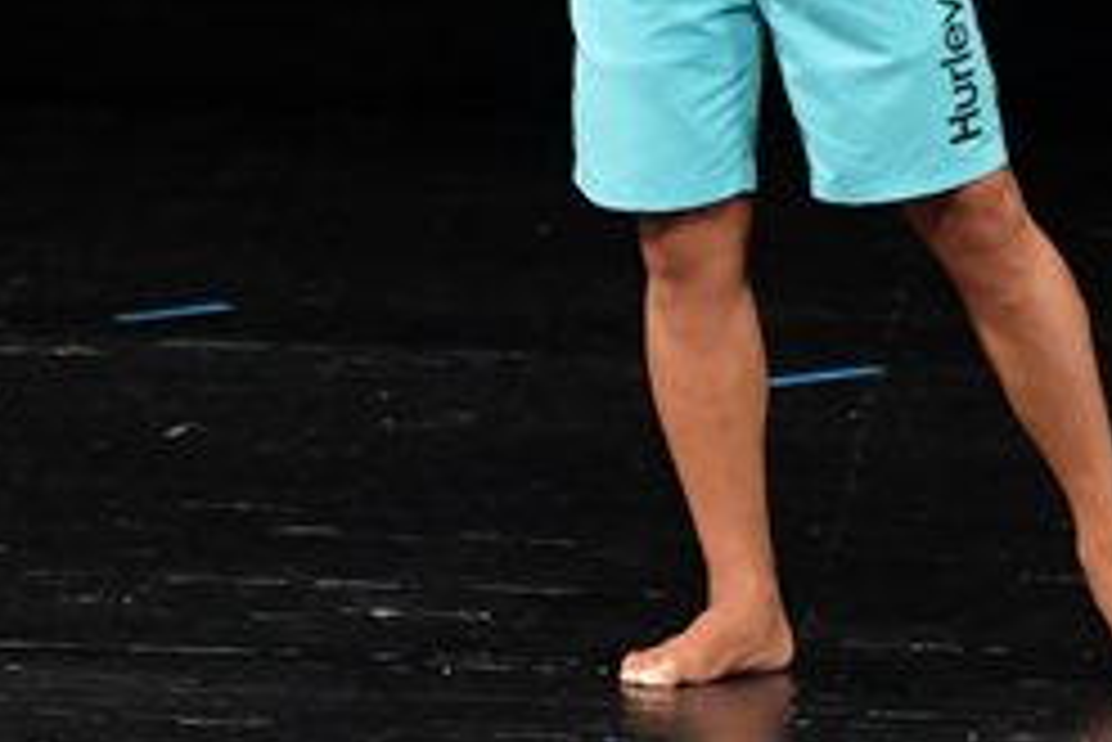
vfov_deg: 2.0
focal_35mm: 705
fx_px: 21789
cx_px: -137
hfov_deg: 2.9
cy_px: -180
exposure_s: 1/400
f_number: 5.6
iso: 3200
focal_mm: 150
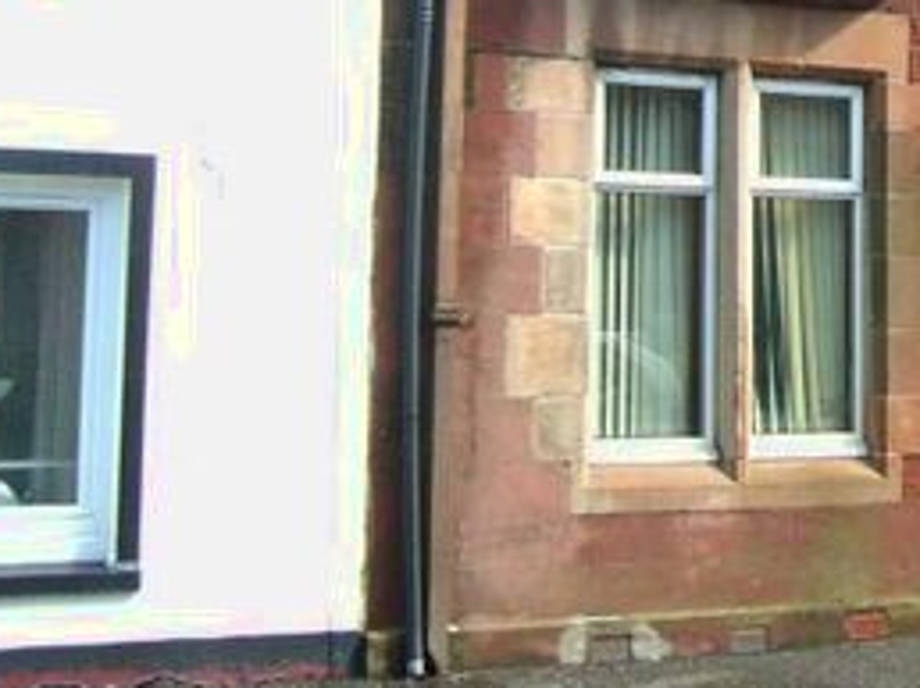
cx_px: 1084
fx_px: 2522
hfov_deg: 19.5
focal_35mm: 95
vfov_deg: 15.0
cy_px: -119
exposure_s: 1/125
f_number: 7.1
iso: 80
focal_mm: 5.8
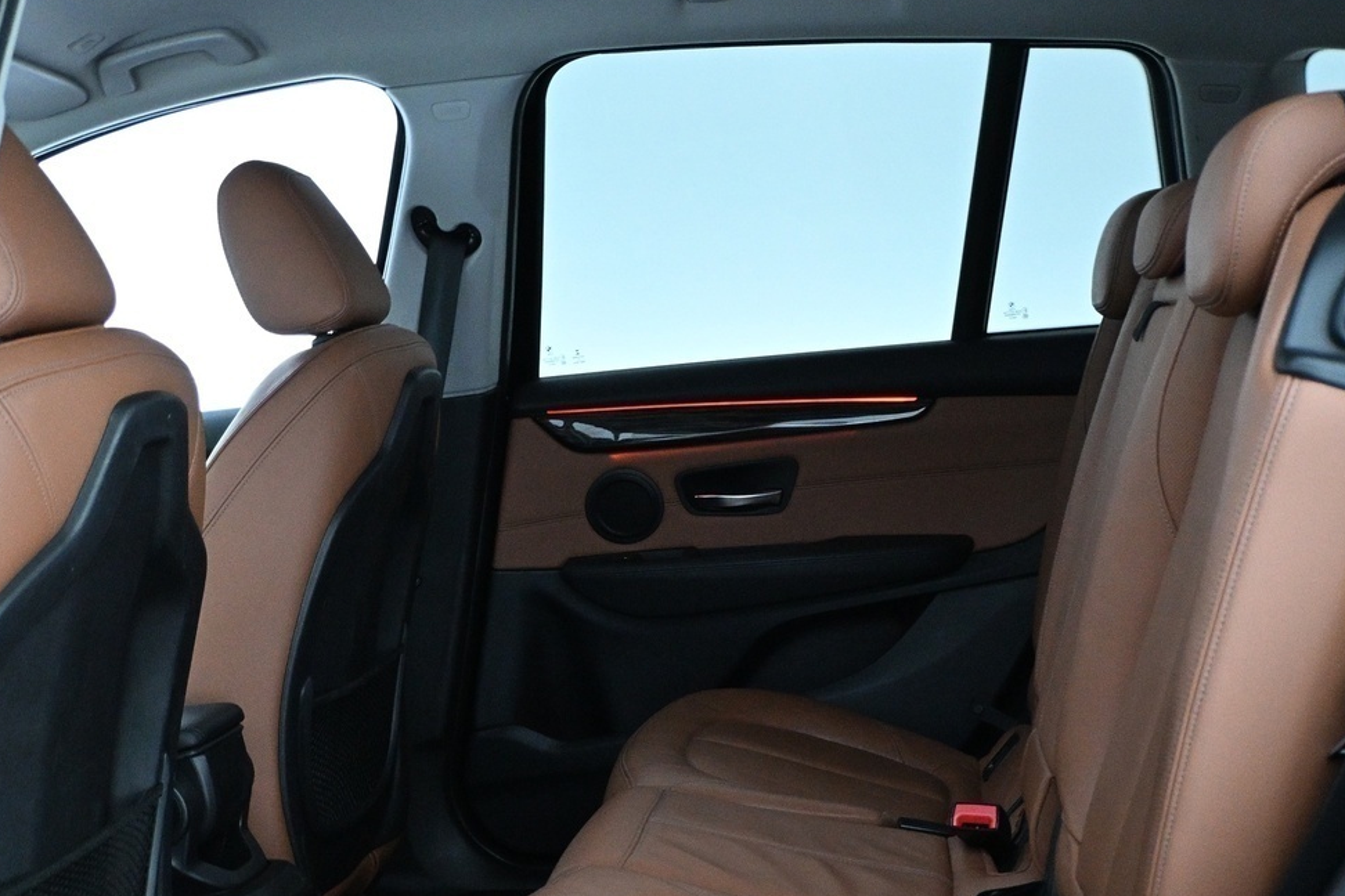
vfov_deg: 26.7
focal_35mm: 50
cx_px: 707
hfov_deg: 39.6
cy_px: 660
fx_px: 1868
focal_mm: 20
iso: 4000
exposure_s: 1/60
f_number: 3.8
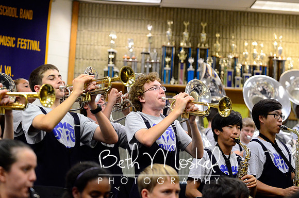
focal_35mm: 300
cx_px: 150
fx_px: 2486
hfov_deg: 6.9
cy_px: 99
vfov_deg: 4.6
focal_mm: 200
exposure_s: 1/400
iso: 3200
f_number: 2.8
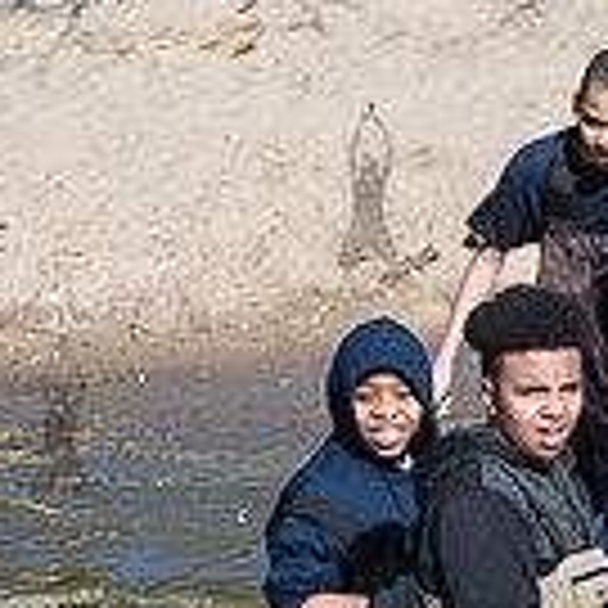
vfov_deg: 3.1
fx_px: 11367
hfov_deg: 3.1
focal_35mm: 572
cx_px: 968
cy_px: 477
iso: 200
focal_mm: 125
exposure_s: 1/3200
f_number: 3.2
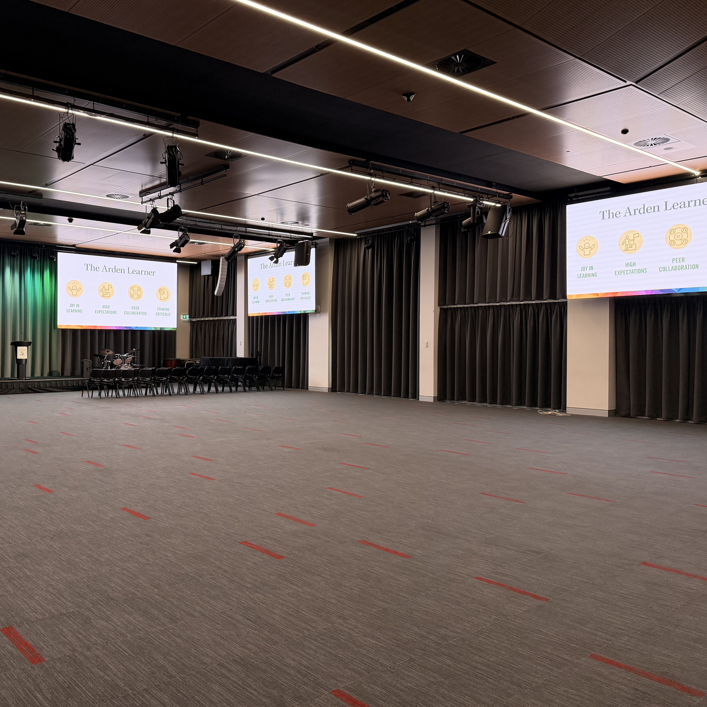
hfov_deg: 54.9
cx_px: 258
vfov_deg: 55.6
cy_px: 345
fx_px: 670
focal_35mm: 29
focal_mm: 6.76
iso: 200
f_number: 1.78
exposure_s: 1/100
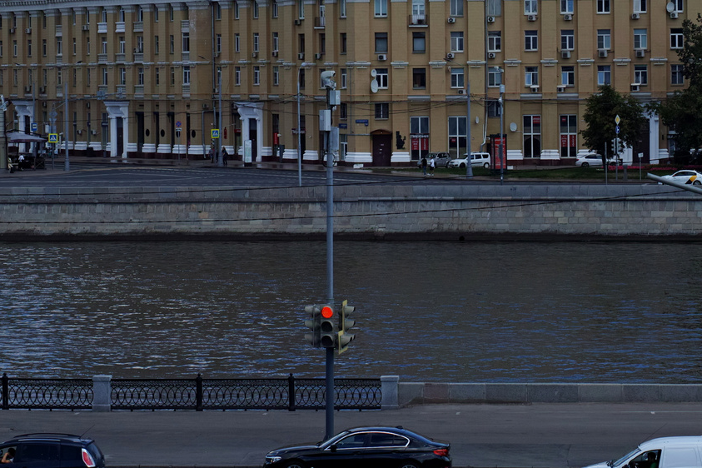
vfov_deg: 9.7
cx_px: 432
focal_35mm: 141
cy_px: 100
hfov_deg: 14.5
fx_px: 2749
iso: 100
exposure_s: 1/800
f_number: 4.5
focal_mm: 50
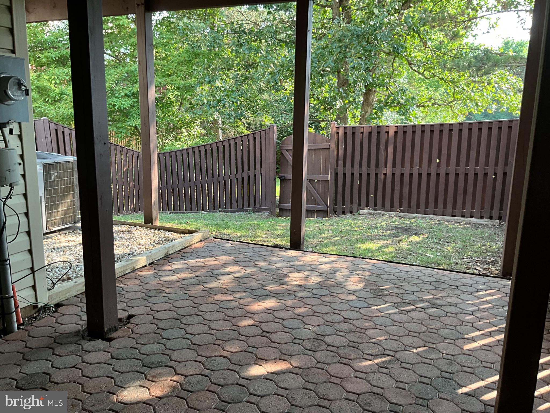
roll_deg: -1.5
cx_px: 275
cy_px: 206
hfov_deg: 61.7
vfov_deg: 48.2
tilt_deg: -11.6
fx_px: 461
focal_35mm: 29
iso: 40
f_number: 1.8
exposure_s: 1/122
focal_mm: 3
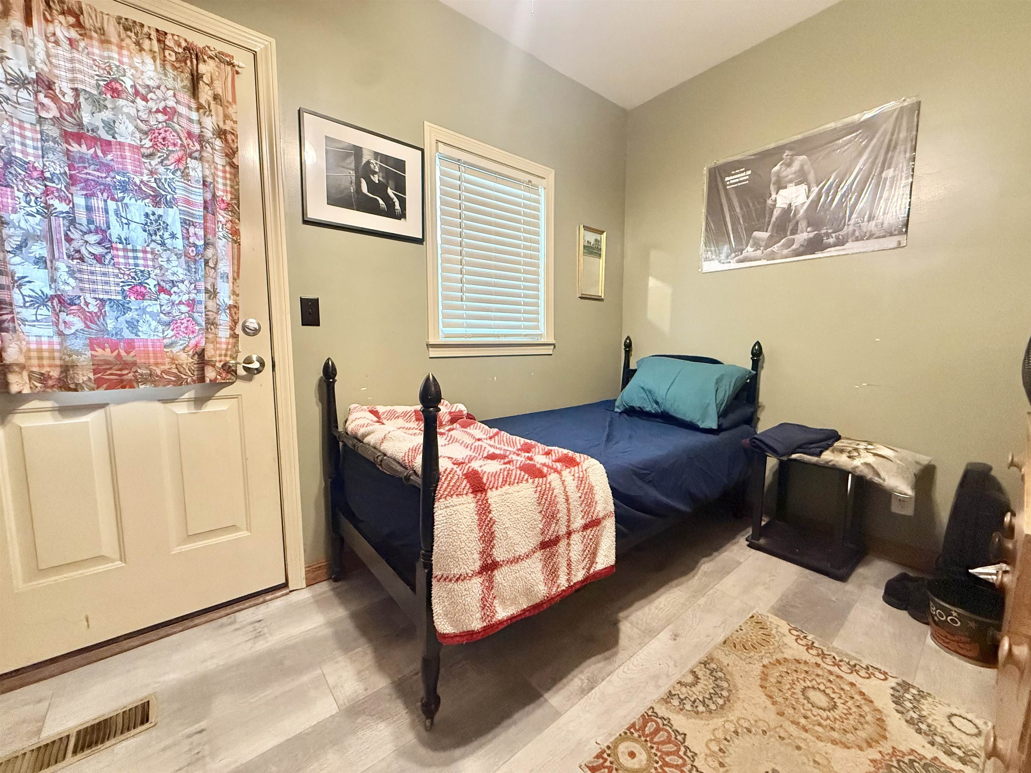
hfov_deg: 102.1
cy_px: 386
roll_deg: +0.2
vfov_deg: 85.7
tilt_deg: -5.6
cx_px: 516
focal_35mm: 14
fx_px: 417
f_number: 2.2
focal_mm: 2.22
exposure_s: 1/60
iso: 800
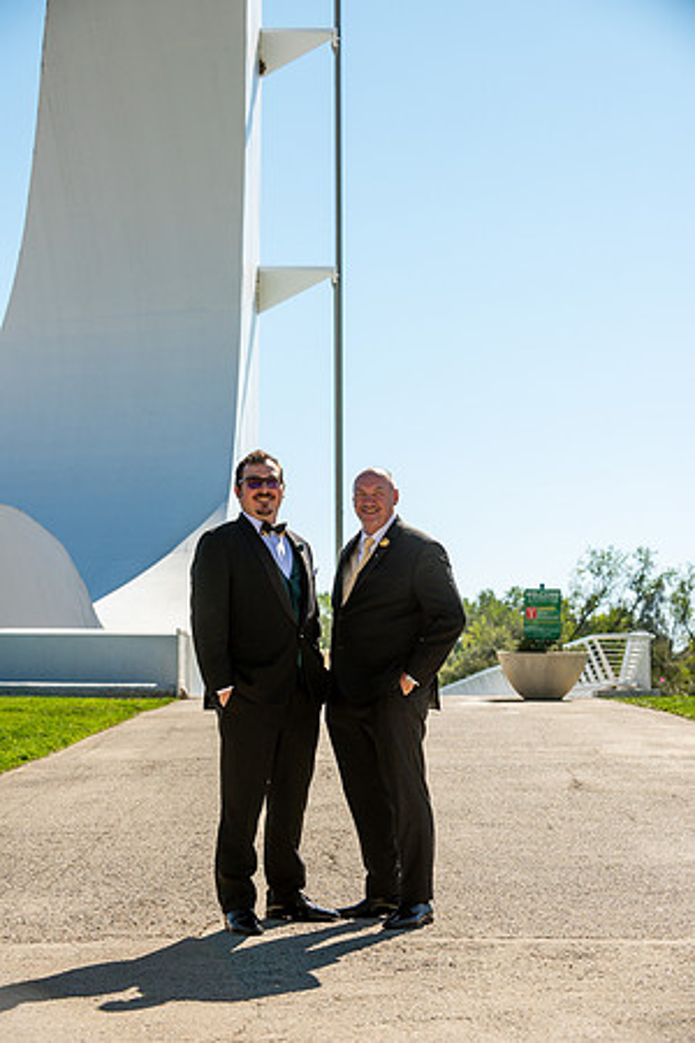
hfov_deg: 18.2
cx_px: 348
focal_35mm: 75
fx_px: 2172
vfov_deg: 27.0
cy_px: 522
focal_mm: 75
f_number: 5.6
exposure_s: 1/2000
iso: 400
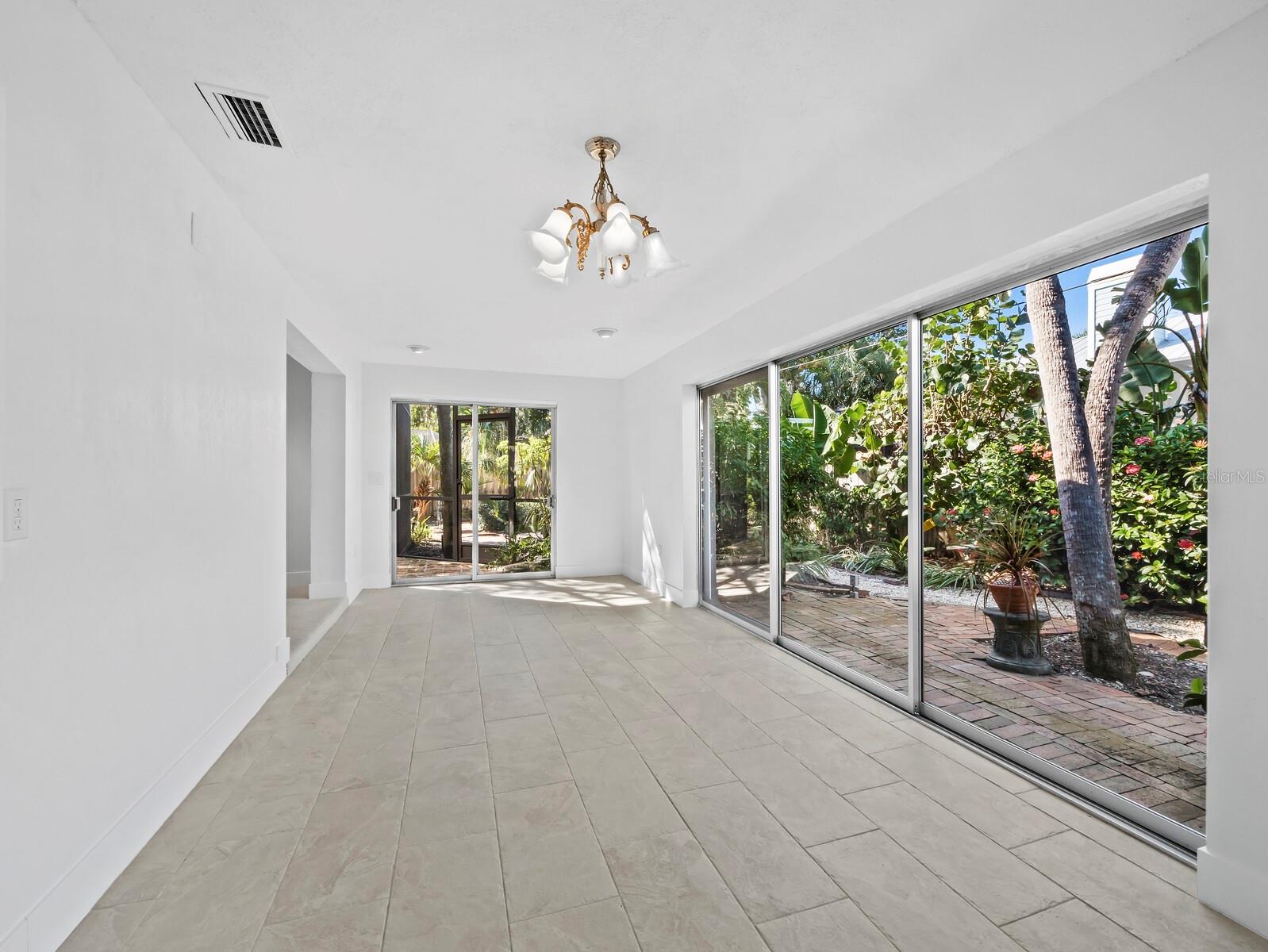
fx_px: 513
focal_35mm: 14
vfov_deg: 85.7
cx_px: 634
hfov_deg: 102.0
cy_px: 476
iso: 200
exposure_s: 1/5
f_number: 11
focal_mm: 7
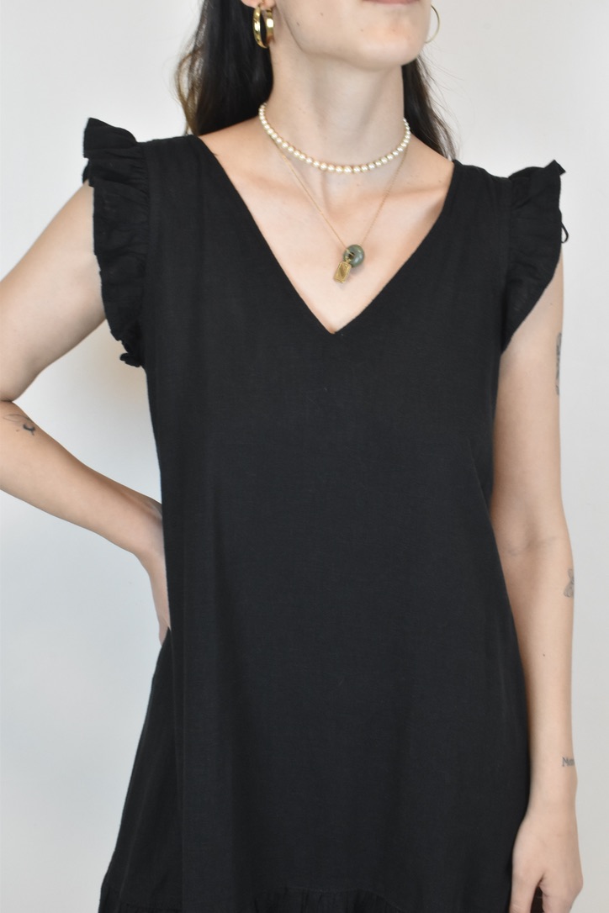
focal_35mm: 52
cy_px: 456
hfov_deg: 25.8
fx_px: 1332
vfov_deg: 37.9
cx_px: 304
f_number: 18
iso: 1600
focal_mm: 35
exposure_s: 1/25
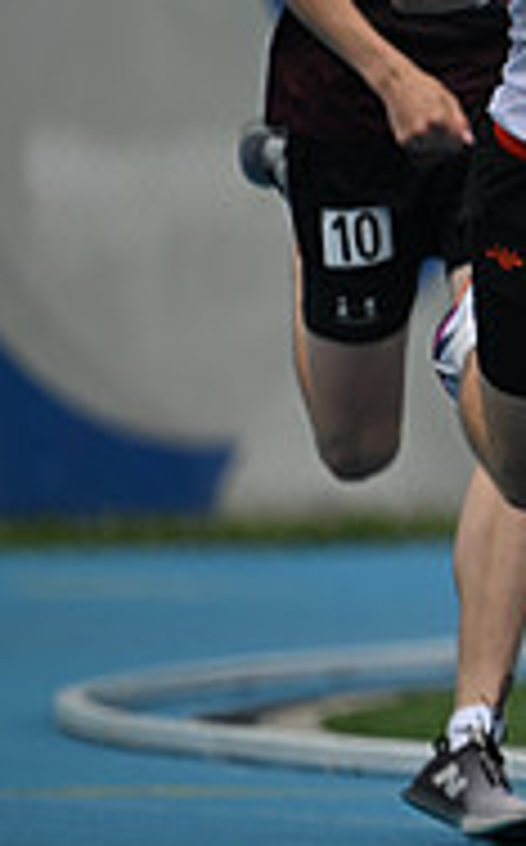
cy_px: 142
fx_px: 28966
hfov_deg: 1.0
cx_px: 1263
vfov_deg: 1.7
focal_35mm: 1259
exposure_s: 1/2543
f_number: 4.5
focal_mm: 400
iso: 250
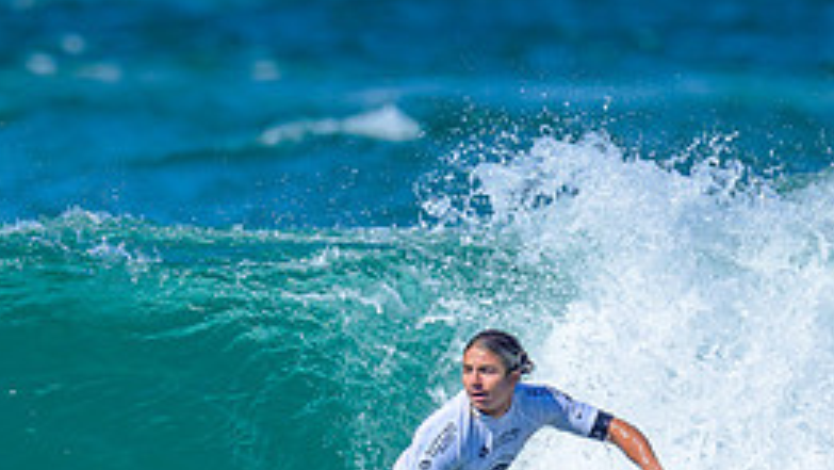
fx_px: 56586
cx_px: -20
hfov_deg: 0.8
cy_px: 558
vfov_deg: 0.5
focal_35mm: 2558
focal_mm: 800
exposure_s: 1/2000
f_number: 6.3
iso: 360
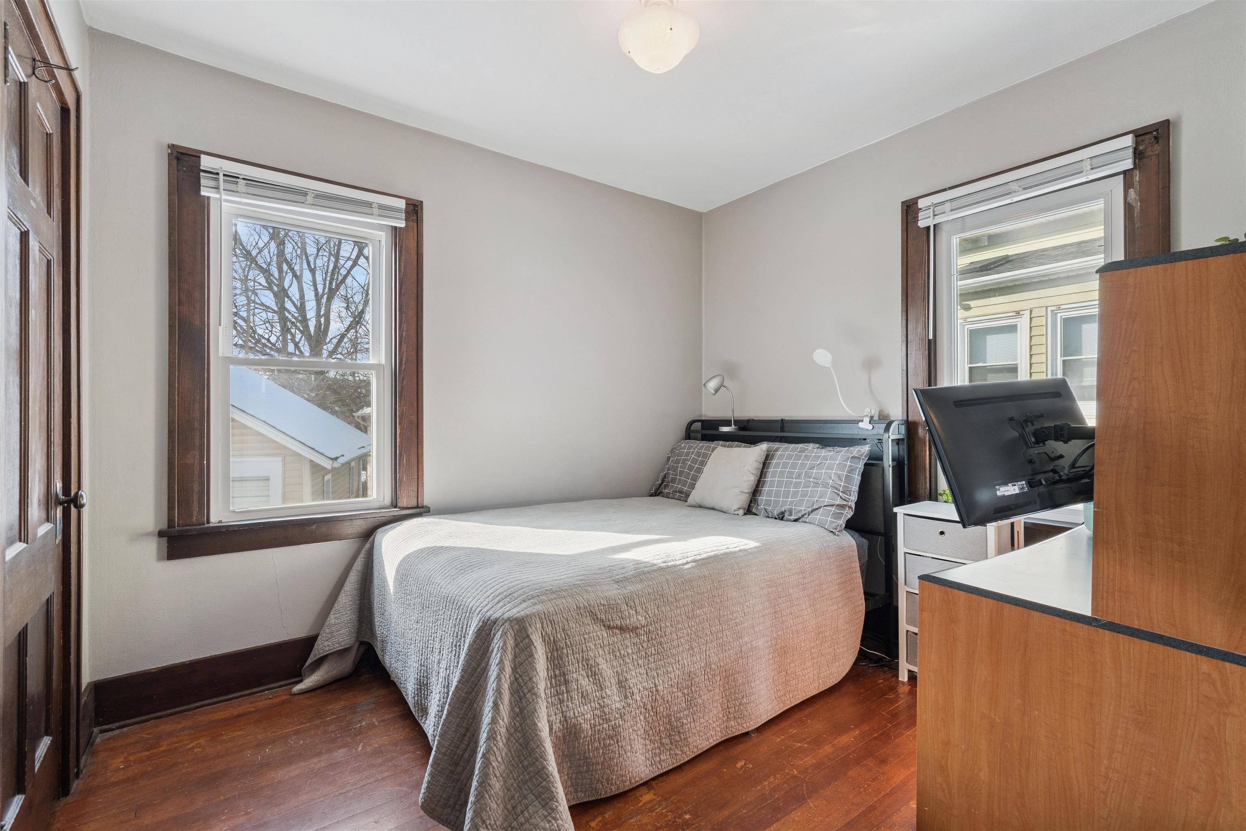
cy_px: 416
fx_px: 554
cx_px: 623
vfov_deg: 73.7
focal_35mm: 16
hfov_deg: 96.7
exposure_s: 1/60
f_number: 10
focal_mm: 16
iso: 800
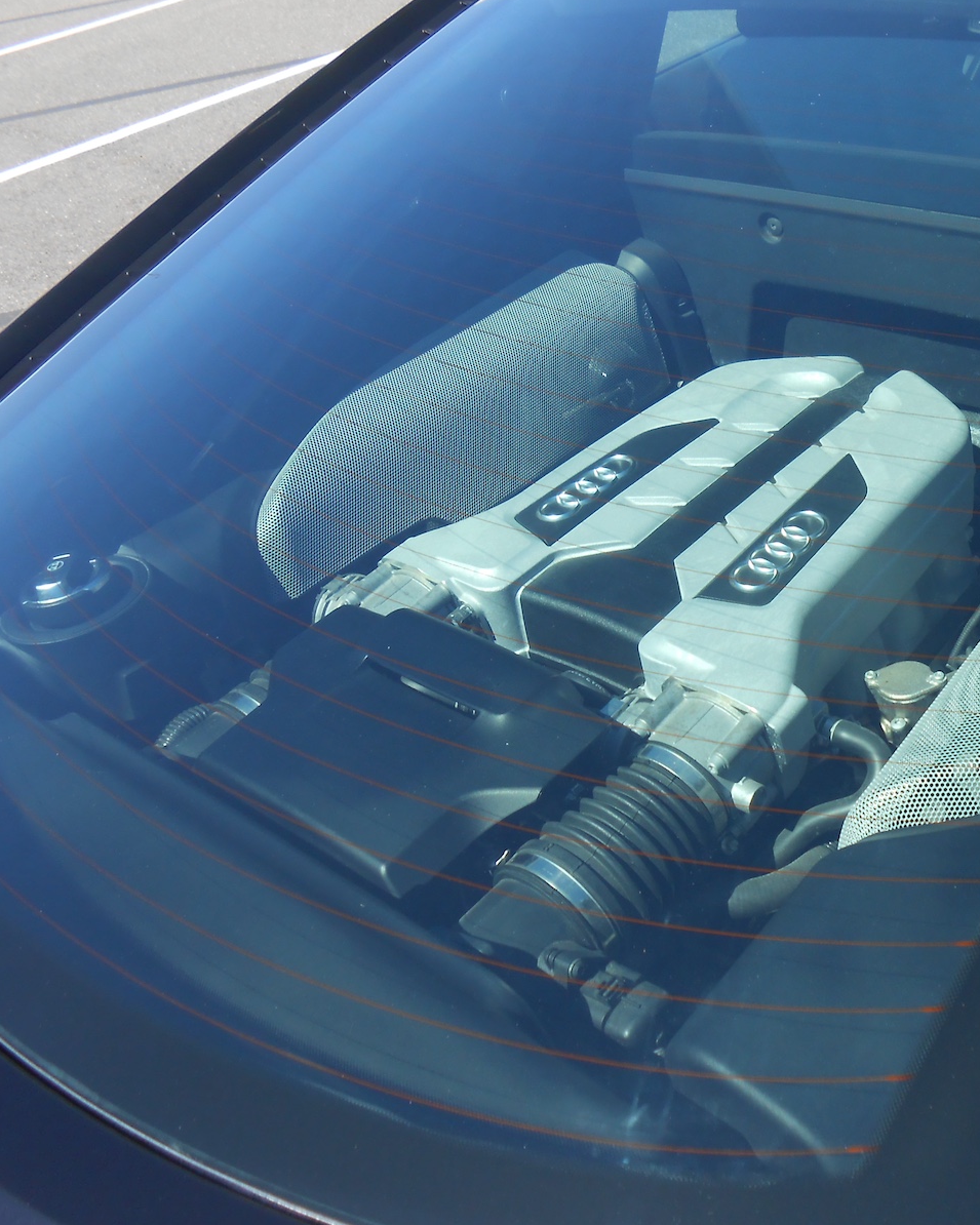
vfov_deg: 52.8
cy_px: 610
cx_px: 770
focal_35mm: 34
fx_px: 1233
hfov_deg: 41.7
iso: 80
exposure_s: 1/400
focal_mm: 4.6
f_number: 3.5
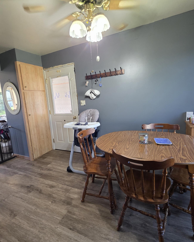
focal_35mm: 17
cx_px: 92
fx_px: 122
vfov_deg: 89.6
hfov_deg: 76.9
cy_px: 121
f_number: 1.9
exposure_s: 1/120
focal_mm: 2.2
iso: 250
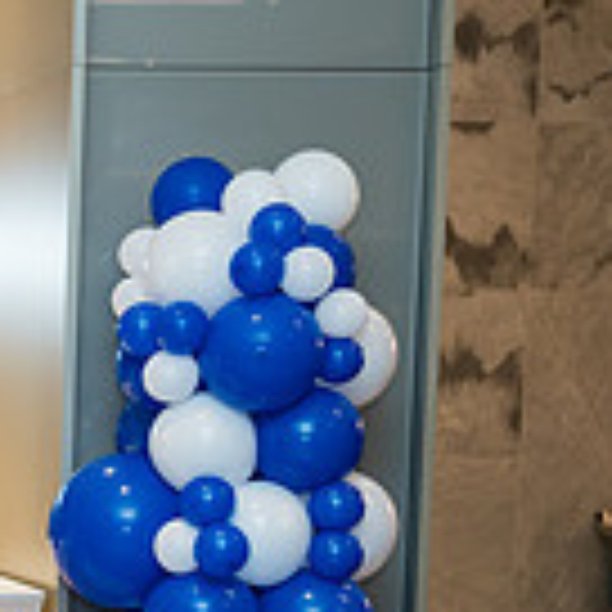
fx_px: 2340
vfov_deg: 14.6
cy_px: 648
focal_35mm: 117
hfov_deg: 13.2
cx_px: -540
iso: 400
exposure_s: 1/160
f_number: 3.2
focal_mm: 32
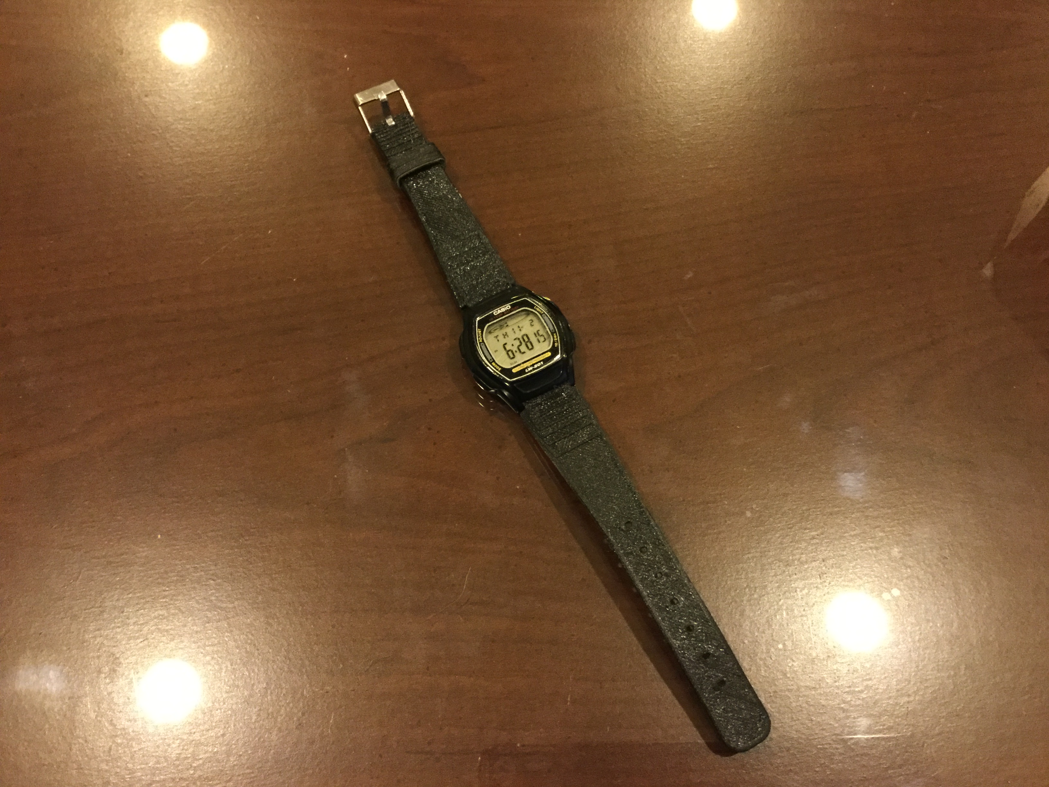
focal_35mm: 31
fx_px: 939
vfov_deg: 45.4
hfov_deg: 58.4
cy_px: 394
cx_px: 524
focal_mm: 3.3
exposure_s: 1/15
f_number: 2.4
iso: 200
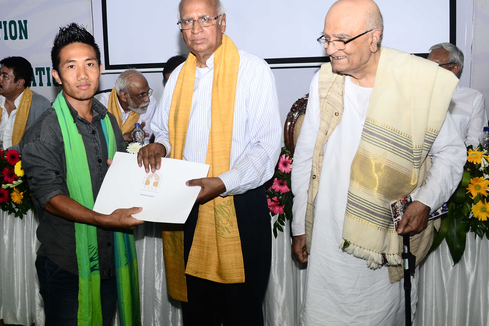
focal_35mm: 45
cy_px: 150
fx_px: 611
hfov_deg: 43.5
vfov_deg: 29.9
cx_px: 213
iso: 800
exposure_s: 1/125
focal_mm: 24
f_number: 5.6
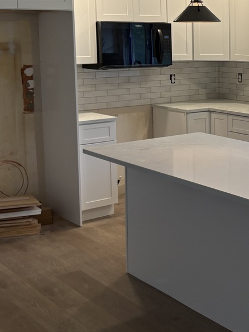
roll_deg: +0.0
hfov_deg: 22.3
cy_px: 100
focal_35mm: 63
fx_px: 604
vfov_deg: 30.4
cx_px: 253
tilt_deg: -7.3
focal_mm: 5.96
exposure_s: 1/147
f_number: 1.6
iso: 80
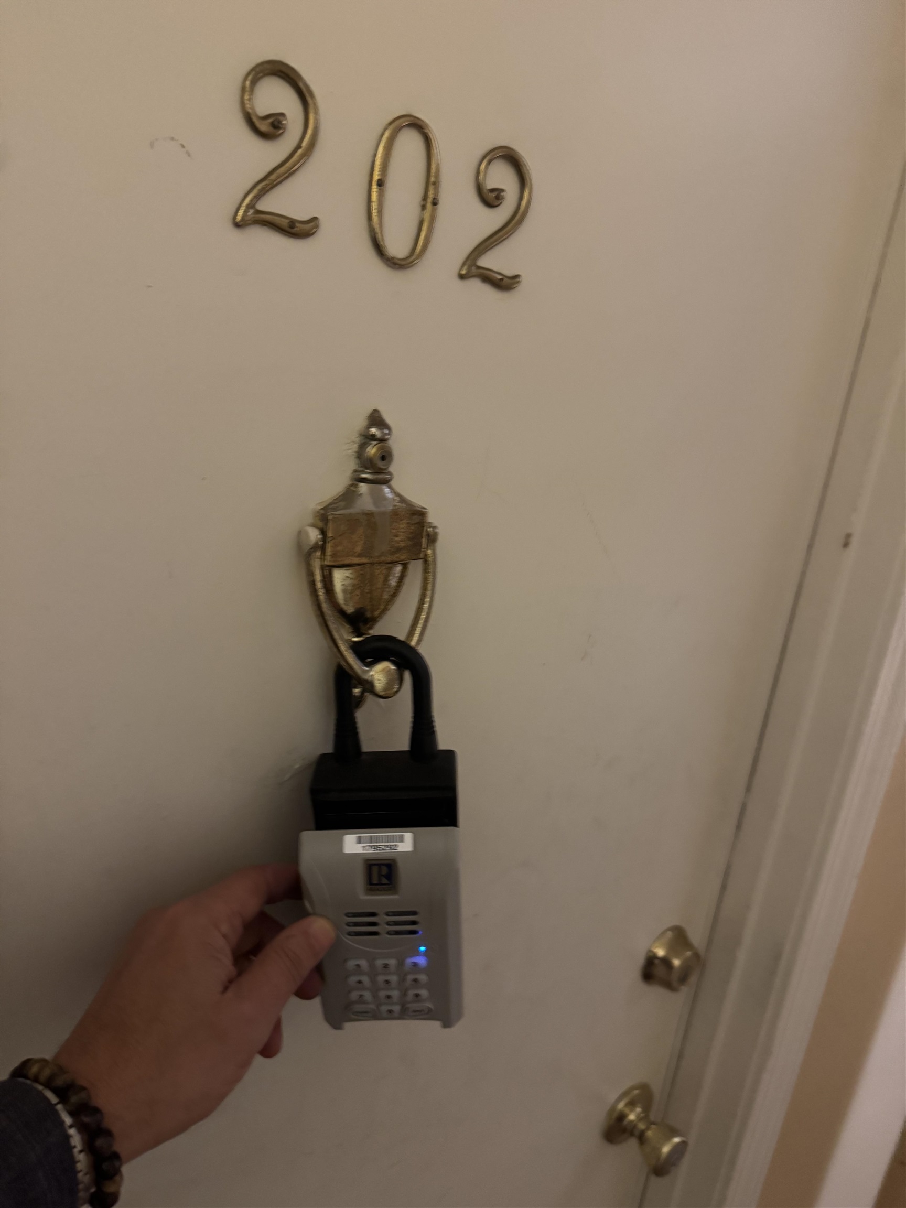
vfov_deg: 71.6
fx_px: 838
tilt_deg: -16.2
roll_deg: -6.7
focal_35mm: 24
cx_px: 453
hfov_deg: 56.8
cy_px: 604
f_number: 1.78
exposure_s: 1/30
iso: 1000
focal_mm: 6.76
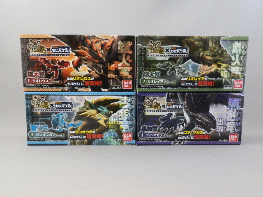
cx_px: 132
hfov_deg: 54.0
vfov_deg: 41.8
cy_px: 98
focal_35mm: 34
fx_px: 258
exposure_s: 1/8
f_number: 3.5
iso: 320
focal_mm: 6.17
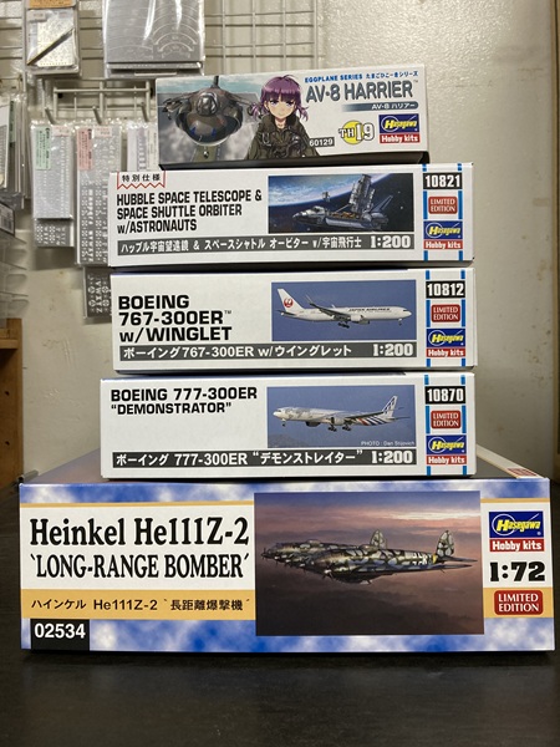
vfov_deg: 63.4
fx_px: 604
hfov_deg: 49.7
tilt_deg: -0.8
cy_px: 374
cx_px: 280
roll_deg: +0.9
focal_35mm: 28
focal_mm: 3.99
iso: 125
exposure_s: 1/60
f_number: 1.8
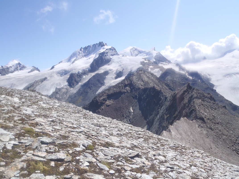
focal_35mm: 28
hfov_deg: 63.4
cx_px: 120
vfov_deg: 49.7
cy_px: 90
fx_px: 193
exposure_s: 1/640
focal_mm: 5
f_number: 4.5
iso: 80
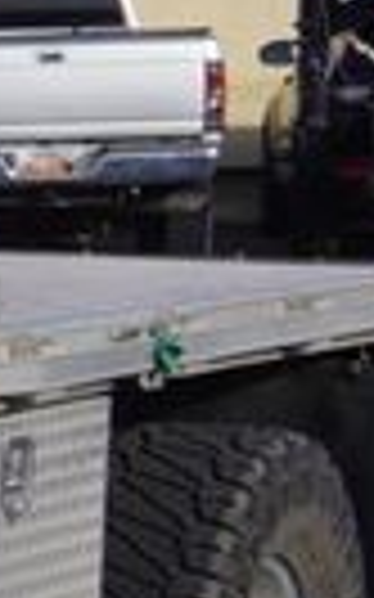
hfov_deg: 3.9
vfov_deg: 7.1
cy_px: 616
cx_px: -1658
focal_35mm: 294
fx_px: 4799
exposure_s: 1/125
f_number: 10
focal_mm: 25
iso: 100
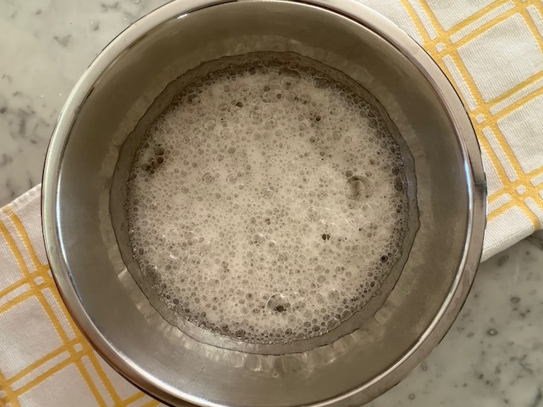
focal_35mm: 30
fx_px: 471
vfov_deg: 46.8
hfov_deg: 60.0
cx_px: 272
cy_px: 204
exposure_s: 1/47
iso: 320
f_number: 1.9
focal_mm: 2.71
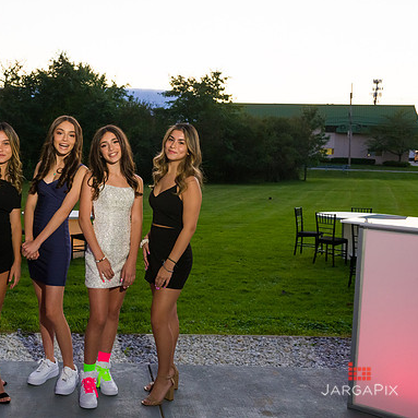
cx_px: 109
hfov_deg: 36.7
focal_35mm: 45
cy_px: 208
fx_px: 615
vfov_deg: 37.6
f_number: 6.3
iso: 1000
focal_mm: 35
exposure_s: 1/125
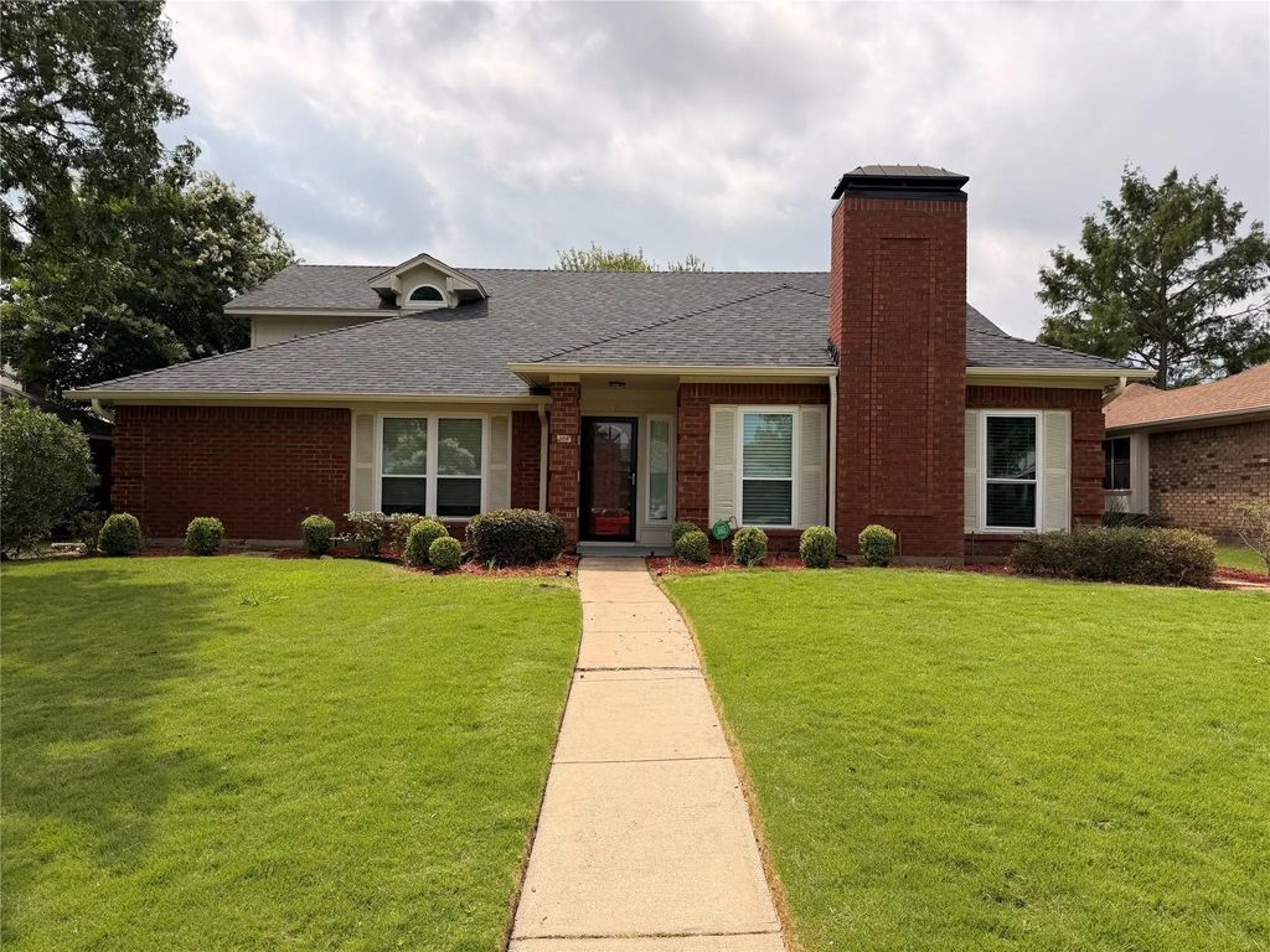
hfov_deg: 71.6
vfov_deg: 56.8
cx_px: 635
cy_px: 476
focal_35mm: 24
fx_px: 881
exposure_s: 1/6173
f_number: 1.78
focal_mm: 6.76
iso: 80
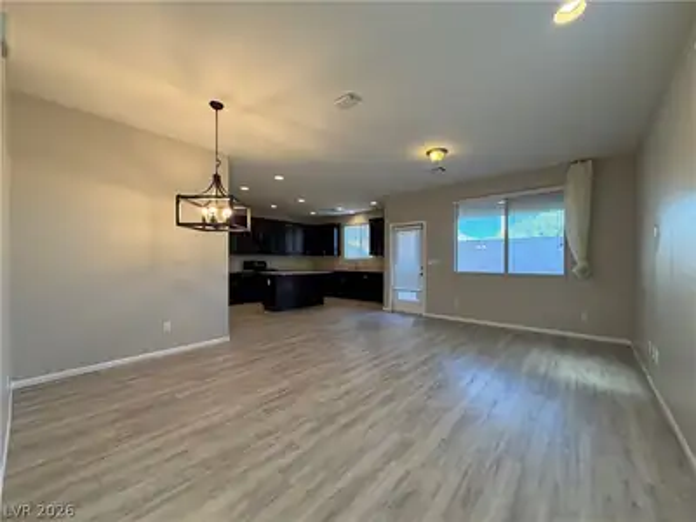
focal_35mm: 14
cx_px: 348
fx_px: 281
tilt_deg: +0.2
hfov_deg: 102.1
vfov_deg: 85.7
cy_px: 261
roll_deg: +0.0
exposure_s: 1/60
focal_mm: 2.22
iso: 200
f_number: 2.2
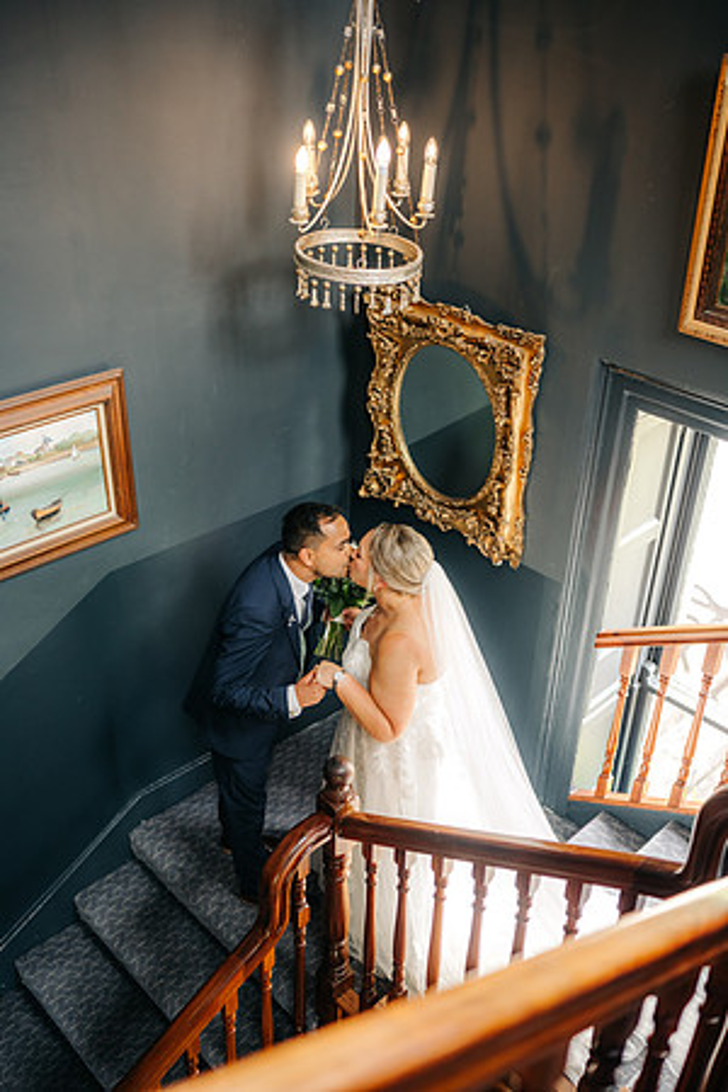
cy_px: 546
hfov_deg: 37.9
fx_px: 1062
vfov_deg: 54.4
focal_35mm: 35
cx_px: 364
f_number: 1.6
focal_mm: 35
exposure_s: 1/250
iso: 400
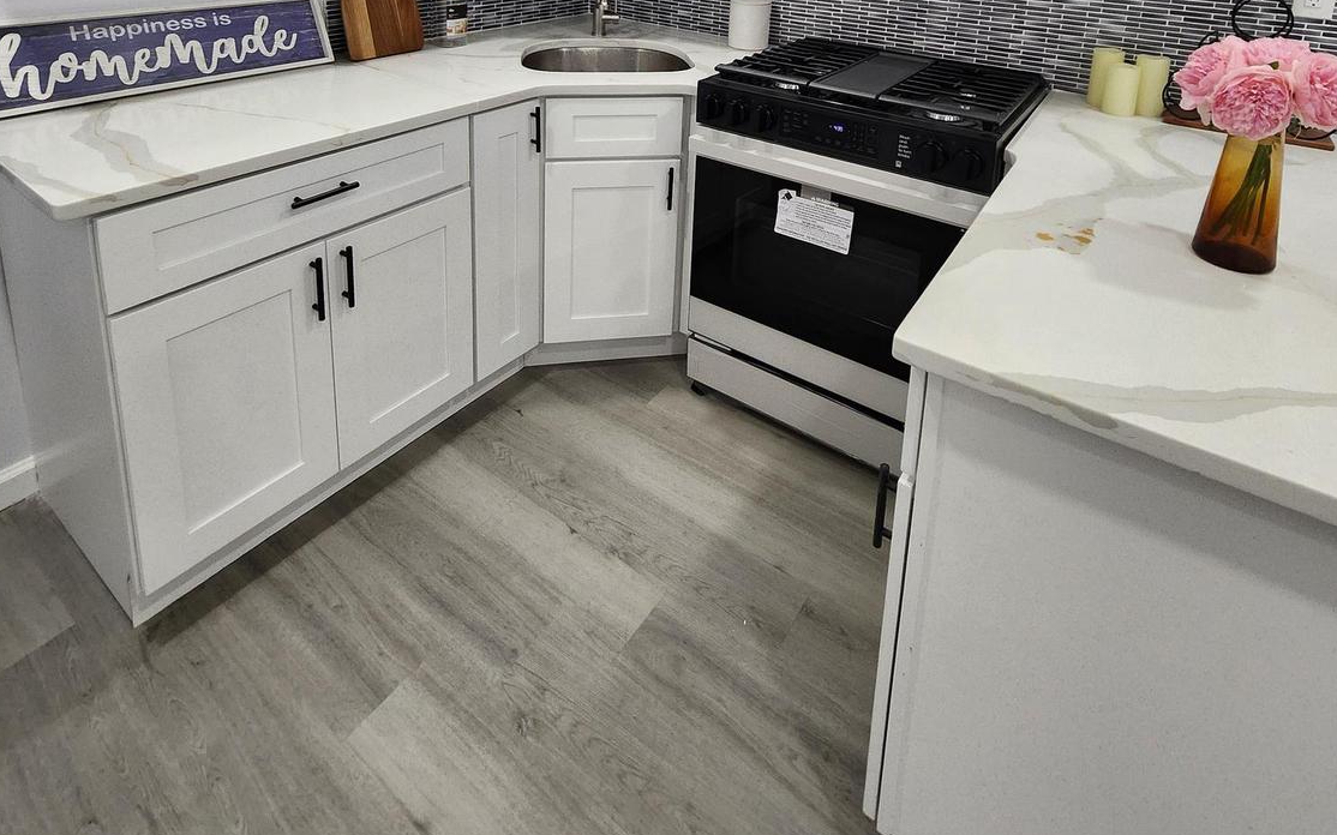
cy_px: 46
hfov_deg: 88.0
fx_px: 692
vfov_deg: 52.5
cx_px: 677
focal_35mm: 19
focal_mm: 1.74
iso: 125
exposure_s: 1/60
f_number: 2.2
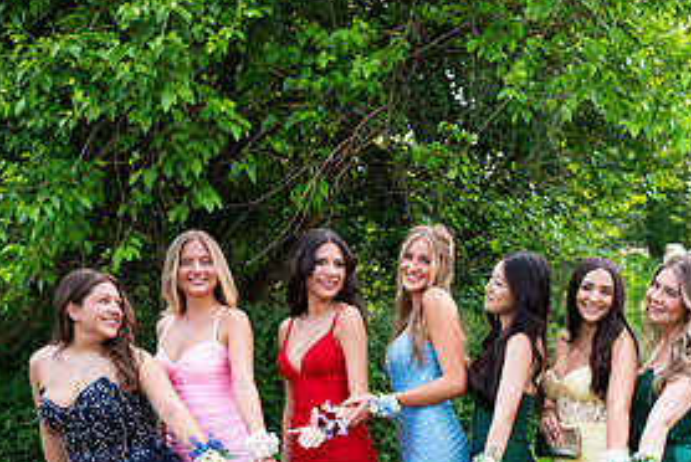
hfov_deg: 31.0
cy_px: 437
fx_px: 1210
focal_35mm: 63
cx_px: 563
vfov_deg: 21.0
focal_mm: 29
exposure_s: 1/640
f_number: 3.2
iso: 320
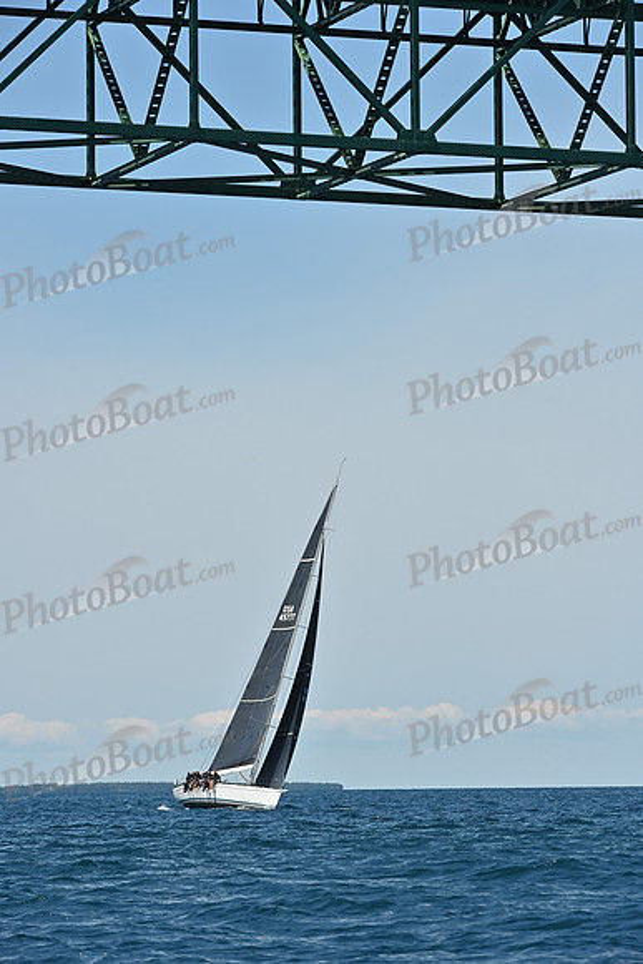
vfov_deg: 11.4
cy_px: 482
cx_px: 322
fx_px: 4819
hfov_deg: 7.6
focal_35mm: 180
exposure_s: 1/1000
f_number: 11
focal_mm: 180
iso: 320
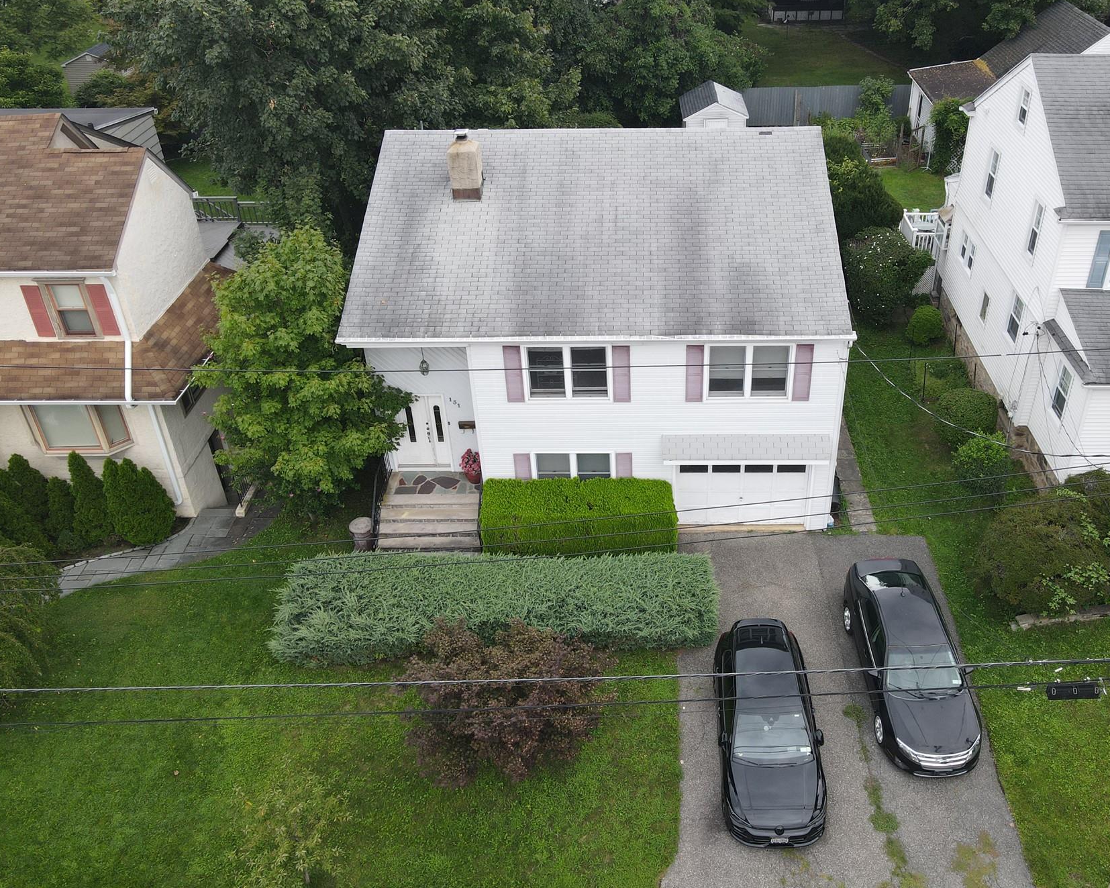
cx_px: 640
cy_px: 405
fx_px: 953
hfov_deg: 60.2
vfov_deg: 49.9
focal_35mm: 29
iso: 100
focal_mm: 4.5
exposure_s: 1/160
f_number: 2.8
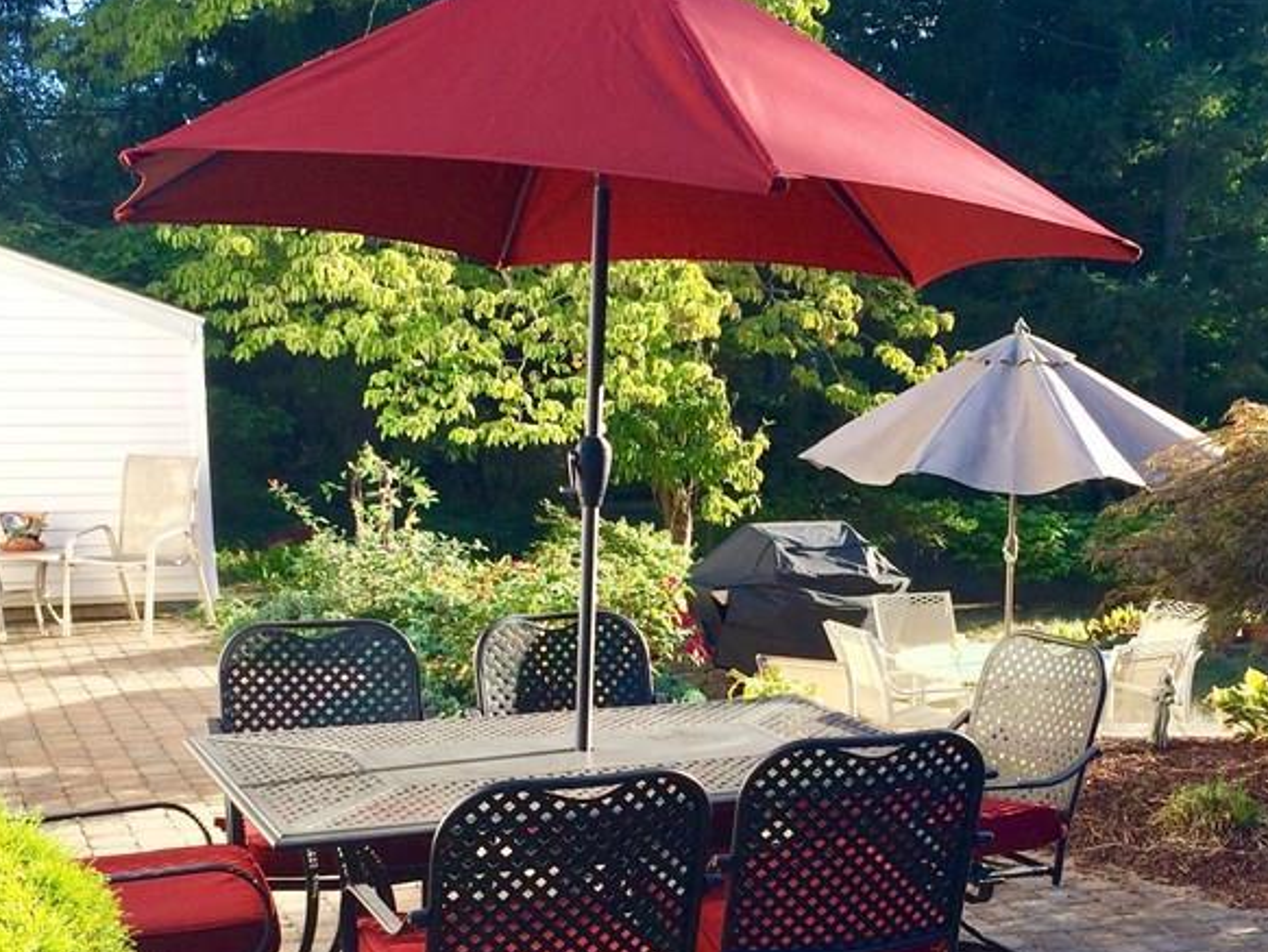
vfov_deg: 28.3
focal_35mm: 51
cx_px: 721
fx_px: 1869
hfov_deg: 37.4
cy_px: 688
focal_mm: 4.15
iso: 32
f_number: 2.2
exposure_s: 1/427
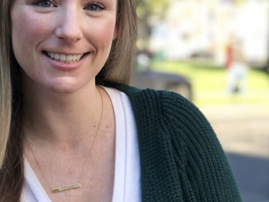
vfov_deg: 11.8
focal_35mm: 126
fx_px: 979
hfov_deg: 15.6
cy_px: 120
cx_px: 87
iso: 32
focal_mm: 6.6
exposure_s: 1/120
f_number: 2.8
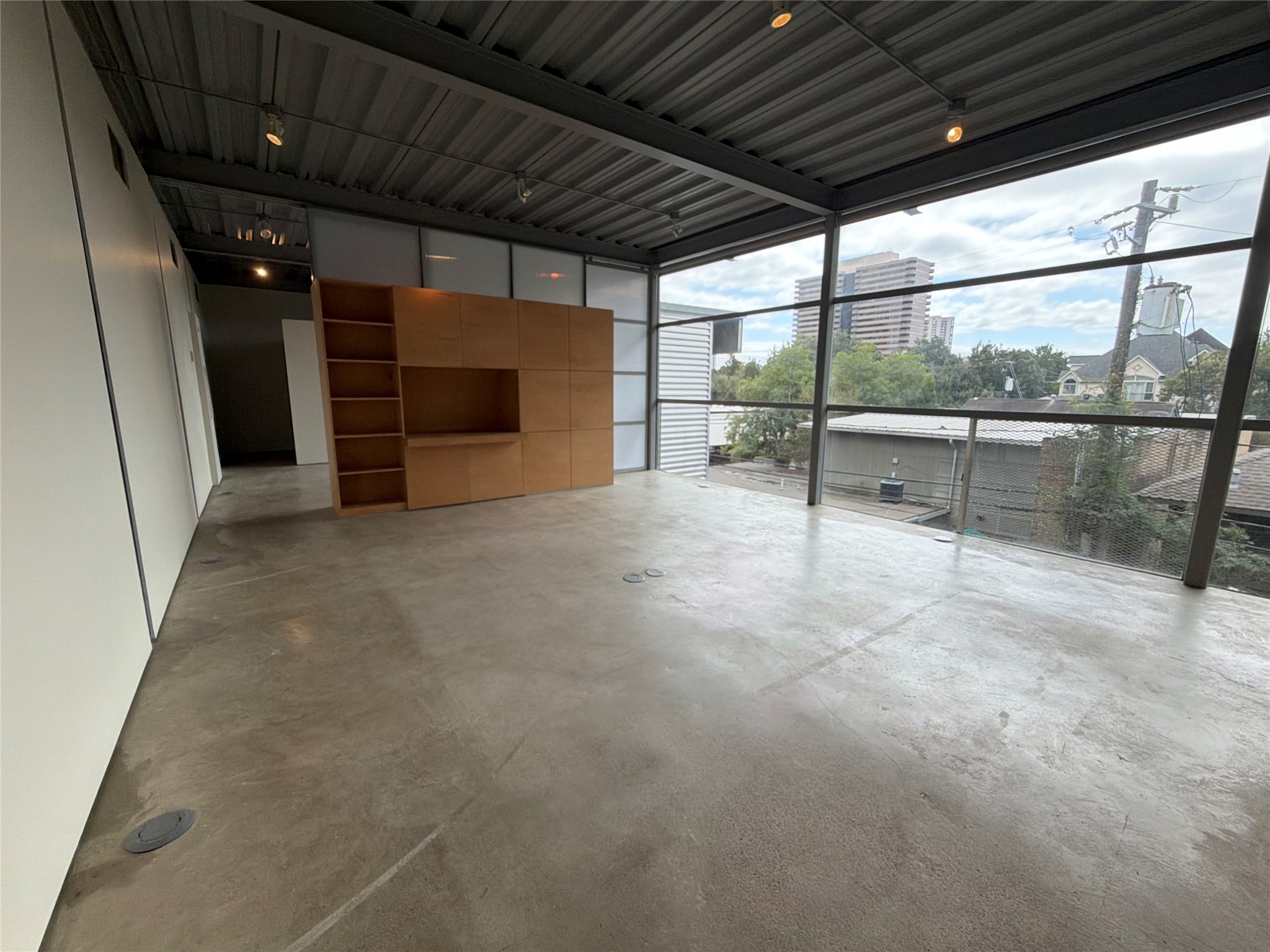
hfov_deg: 102.1
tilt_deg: -10.1
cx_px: 635
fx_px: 514
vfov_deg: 85.7
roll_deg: -0.2
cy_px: 476
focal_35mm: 14
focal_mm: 2.22
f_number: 2.2
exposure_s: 1/619
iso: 40
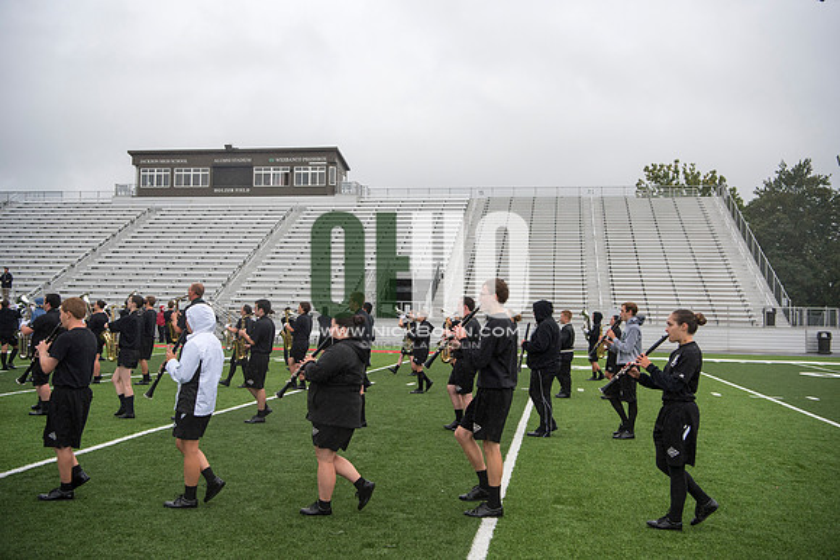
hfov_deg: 50.7
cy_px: 280
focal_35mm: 38
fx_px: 887
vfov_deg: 35.1
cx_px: 420
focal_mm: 38
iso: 400
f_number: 4
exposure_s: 1/1600
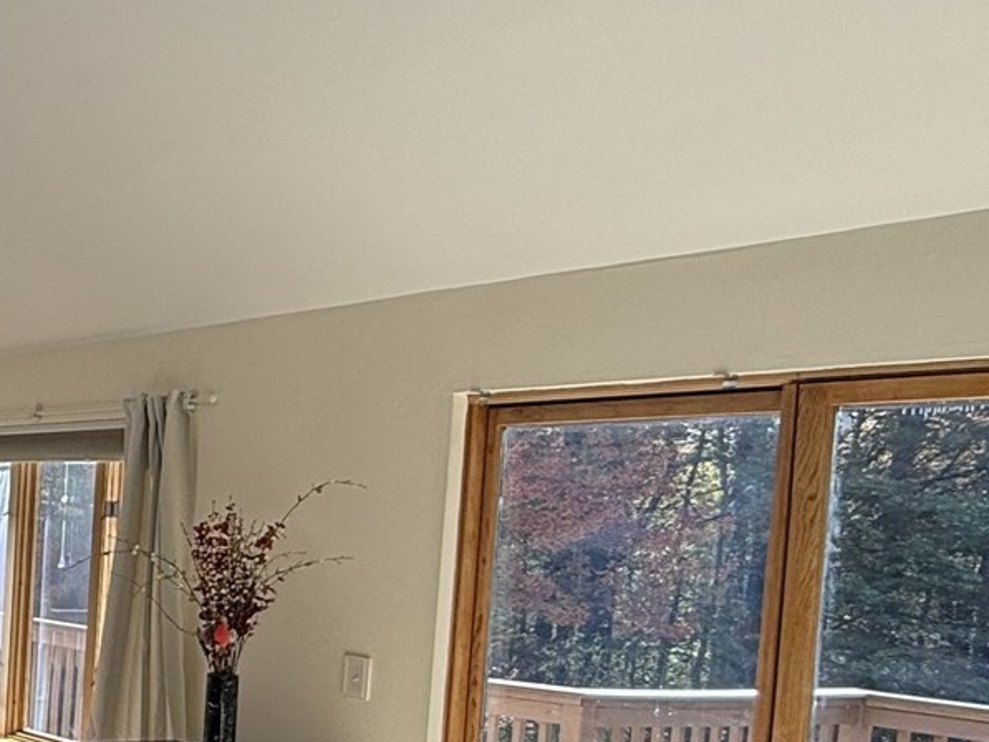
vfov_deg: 29.6
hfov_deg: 30.2
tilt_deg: -3.9
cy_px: 591
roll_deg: -3.5
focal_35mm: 48
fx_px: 1372
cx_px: -336
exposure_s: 1/144
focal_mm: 2.22
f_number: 2.2
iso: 50
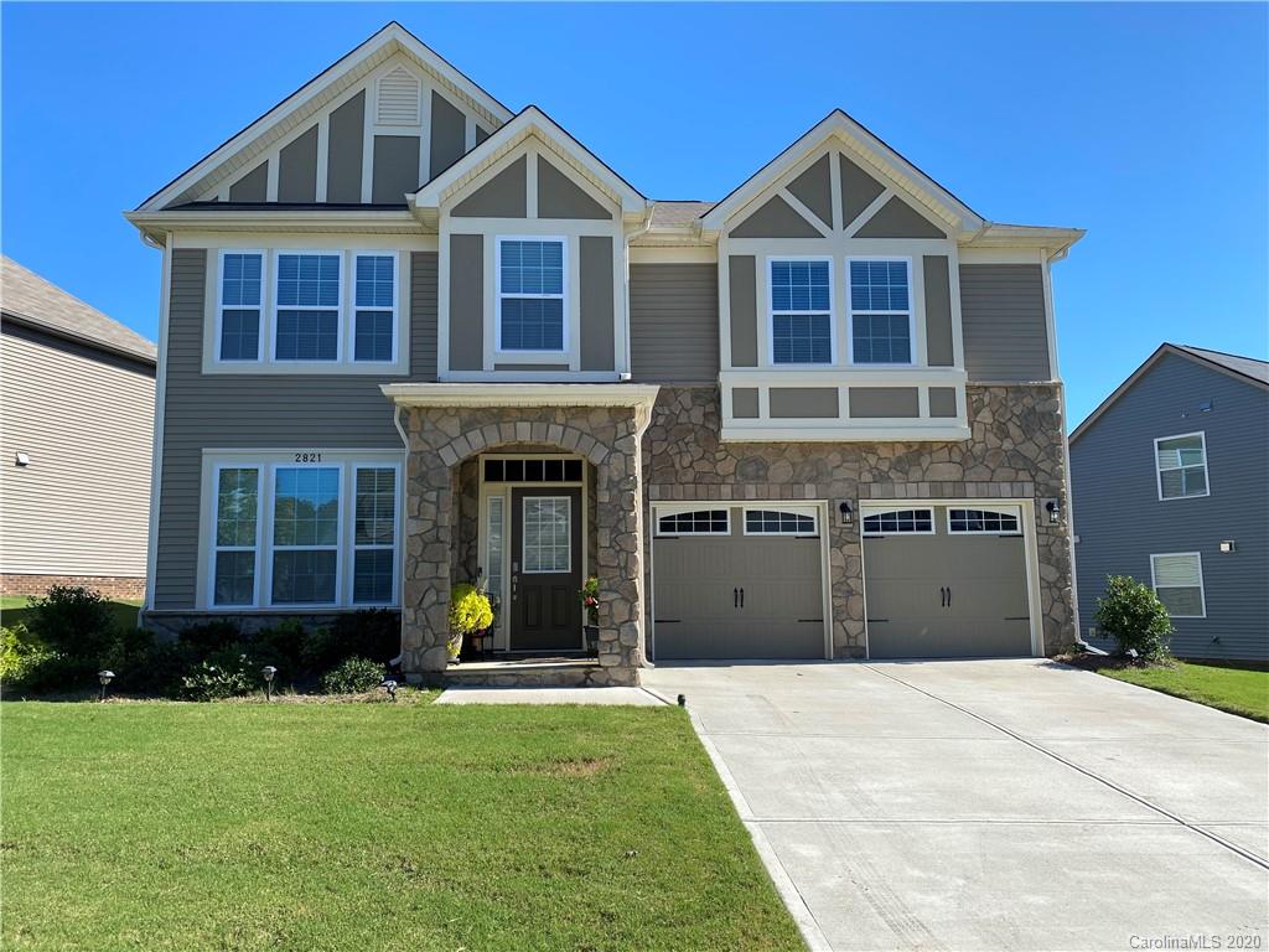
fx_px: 953
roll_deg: +0.2
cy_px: 476
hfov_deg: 67.3
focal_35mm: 26
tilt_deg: +6.4
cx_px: 634
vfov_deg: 53.1
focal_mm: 4.25
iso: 32
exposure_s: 1/1808
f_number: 1.8
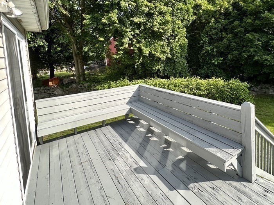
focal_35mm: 19
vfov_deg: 66.7
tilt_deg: -2.0
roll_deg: +3.6
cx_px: 182
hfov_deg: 81.9
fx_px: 150
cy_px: 68
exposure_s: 1/256
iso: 32
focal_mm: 1.57
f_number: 1.8
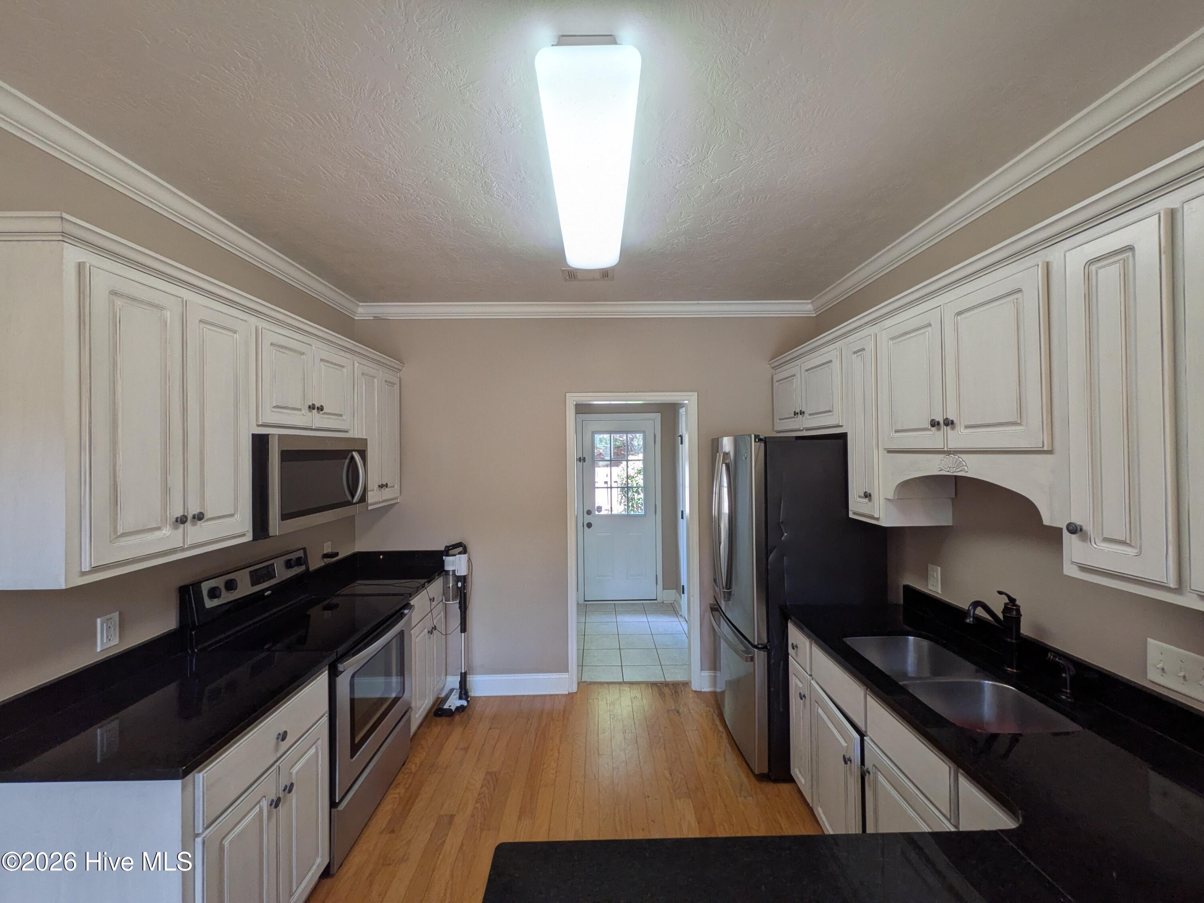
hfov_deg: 102.1
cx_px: 602
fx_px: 487
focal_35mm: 14
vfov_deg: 85.7
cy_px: 452
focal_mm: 1.85
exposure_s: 1/60
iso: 56
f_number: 2.2
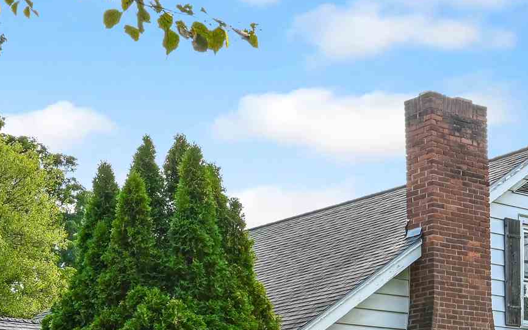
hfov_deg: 27.0
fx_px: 1094
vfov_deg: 16.2
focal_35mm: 76
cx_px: 170
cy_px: 442
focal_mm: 21
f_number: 14
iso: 100
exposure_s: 1/15
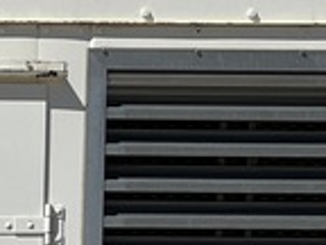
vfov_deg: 7.4
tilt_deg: -6.6
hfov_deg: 10.1
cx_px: -265
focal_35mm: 185
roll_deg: +0.0
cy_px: 651
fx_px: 1742
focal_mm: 5.1
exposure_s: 1/11905
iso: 50
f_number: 1.6
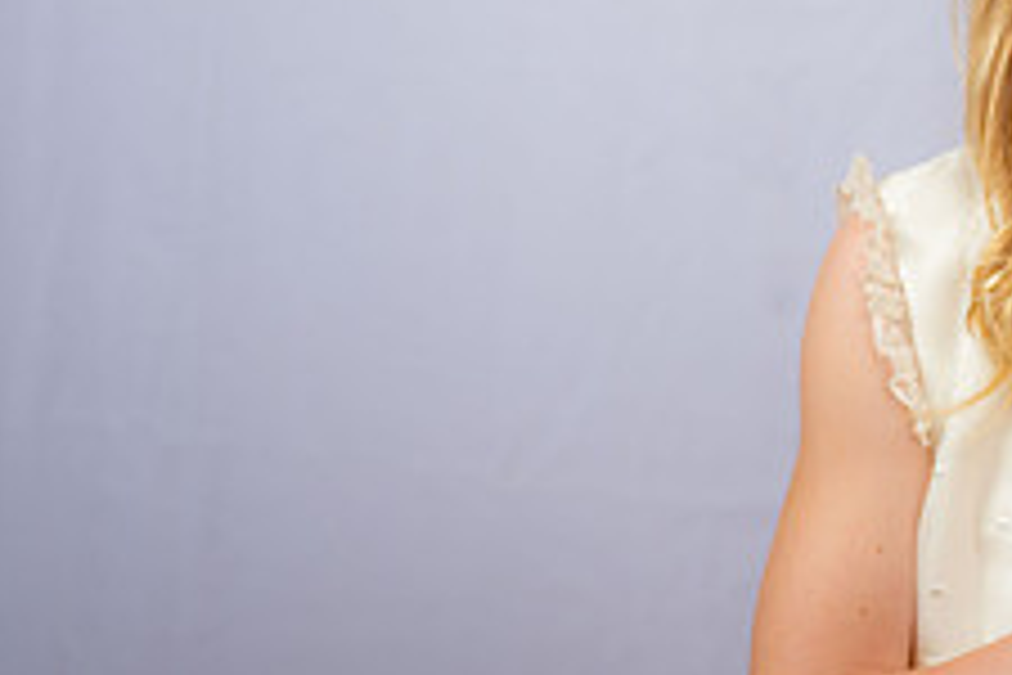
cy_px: 126
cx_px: 1214
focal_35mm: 170
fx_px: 4779
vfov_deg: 8.1
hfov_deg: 11.8
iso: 250
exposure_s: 1/160
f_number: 6.3
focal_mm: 66
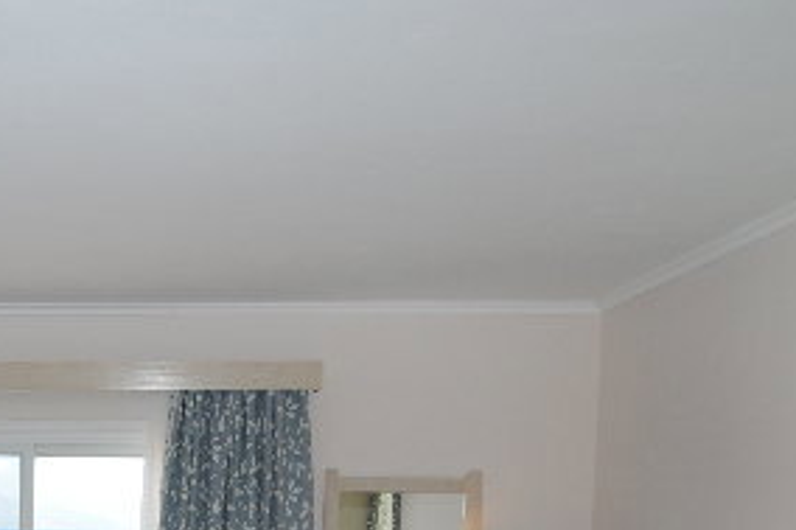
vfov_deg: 26.4
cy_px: 604
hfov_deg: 38.9
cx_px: 53
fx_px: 1025
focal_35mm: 46
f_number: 6.3
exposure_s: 1/100
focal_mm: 11
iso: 200
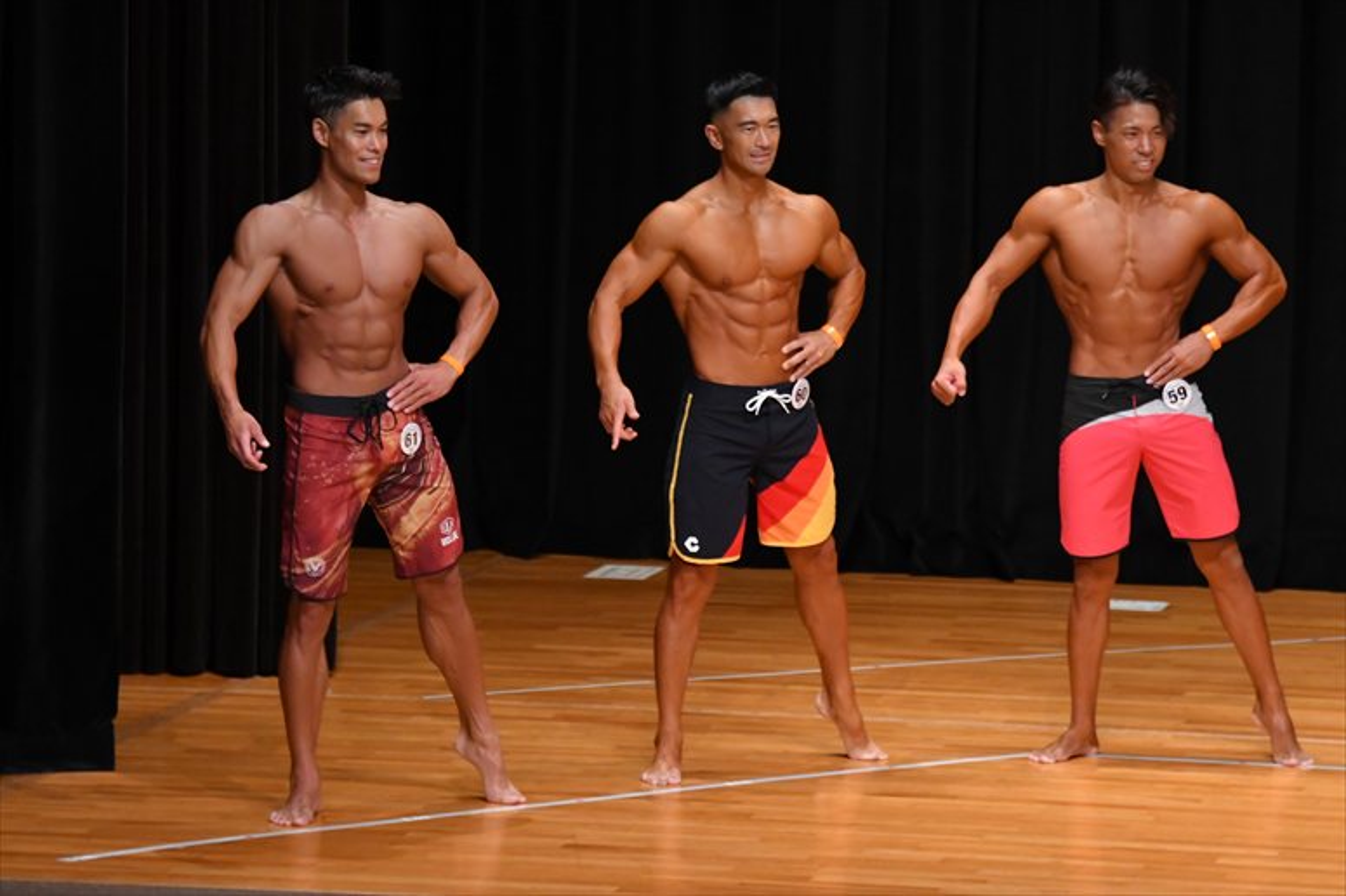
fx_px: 9530
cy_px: 448
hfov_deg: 8.1
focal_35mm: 255
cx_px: 673
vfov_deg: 5.4
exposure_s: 1/400
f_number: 5.6
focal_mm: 170
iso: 4000
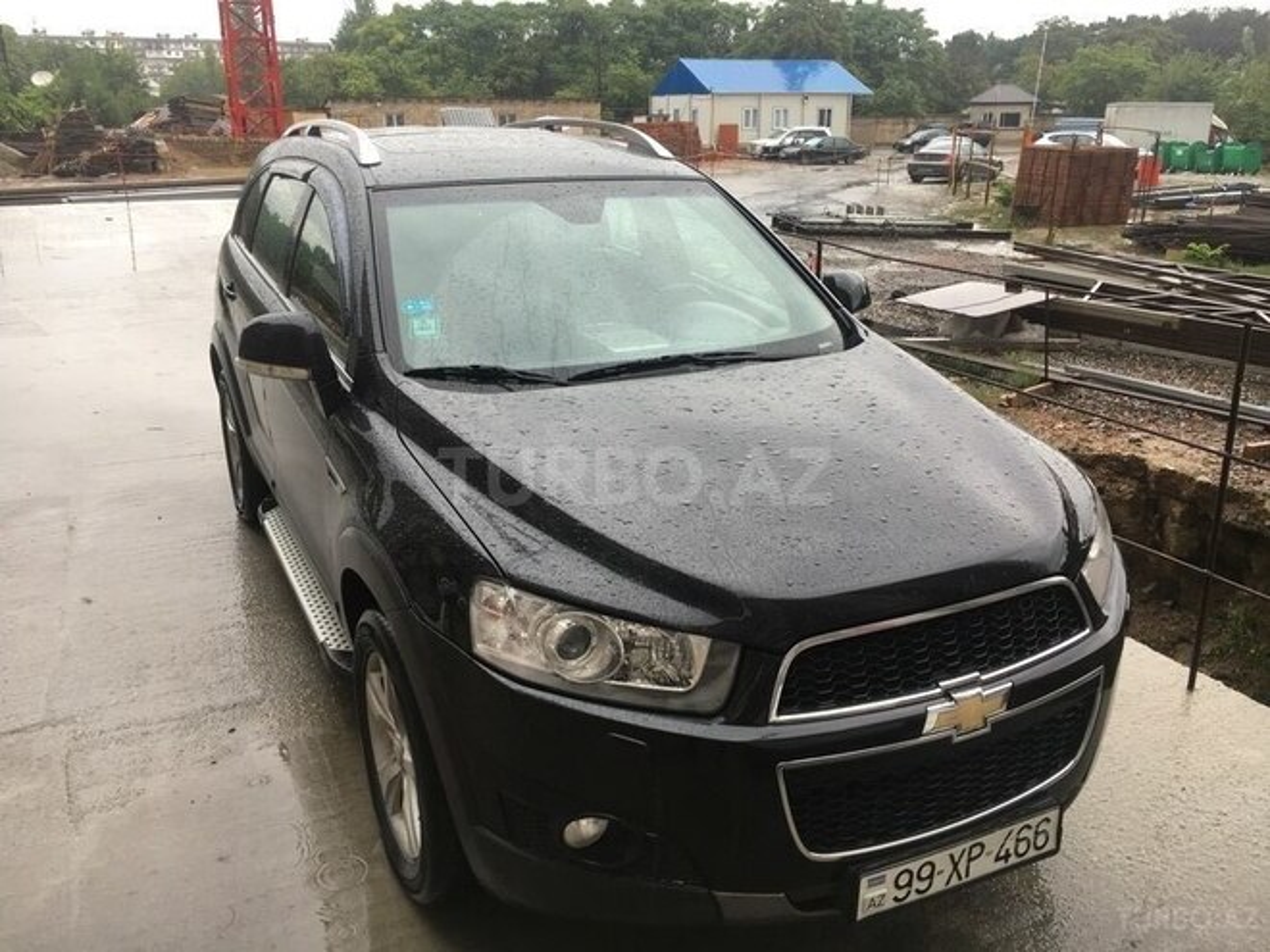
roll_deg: -0.1
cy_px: 476
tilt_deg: -18.3
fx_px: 1064
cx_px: 635
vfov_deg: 48.2
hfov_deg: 61.7
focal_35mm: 29
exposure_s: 1/50
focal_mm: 4.15
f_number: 2.2
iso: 25
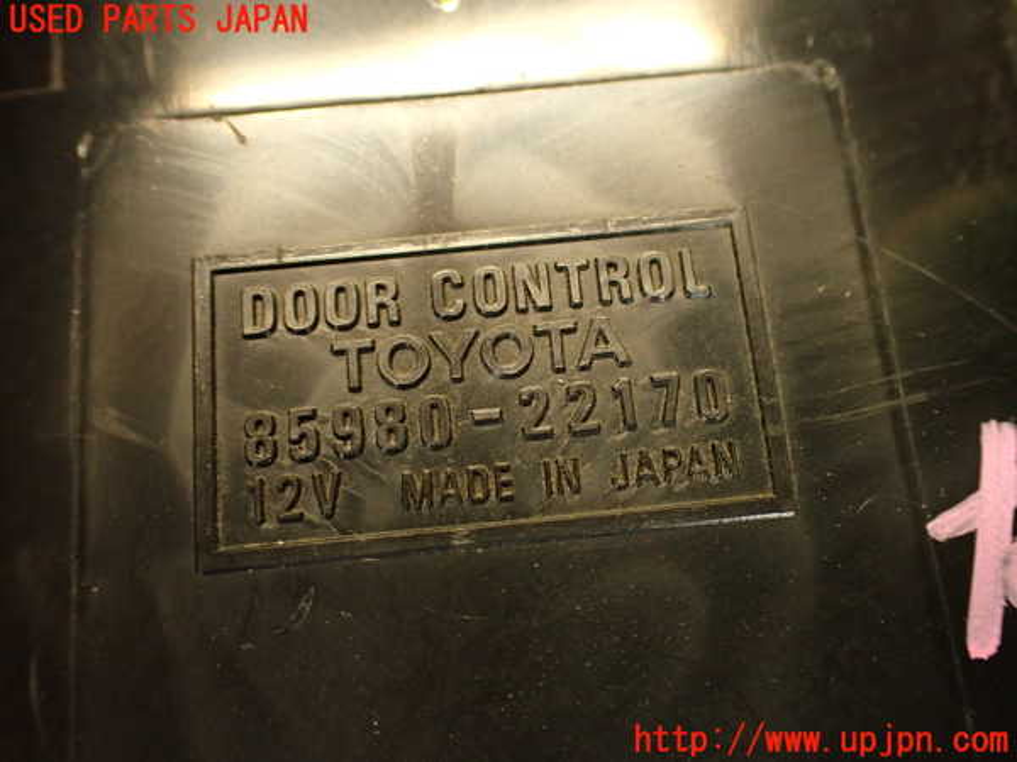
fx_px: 940
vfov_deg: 44.2
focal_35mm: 32
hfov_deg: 56.8
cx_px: 508
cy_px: 381
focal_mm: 5.79
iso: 500
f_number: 2.4
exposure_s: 1/30
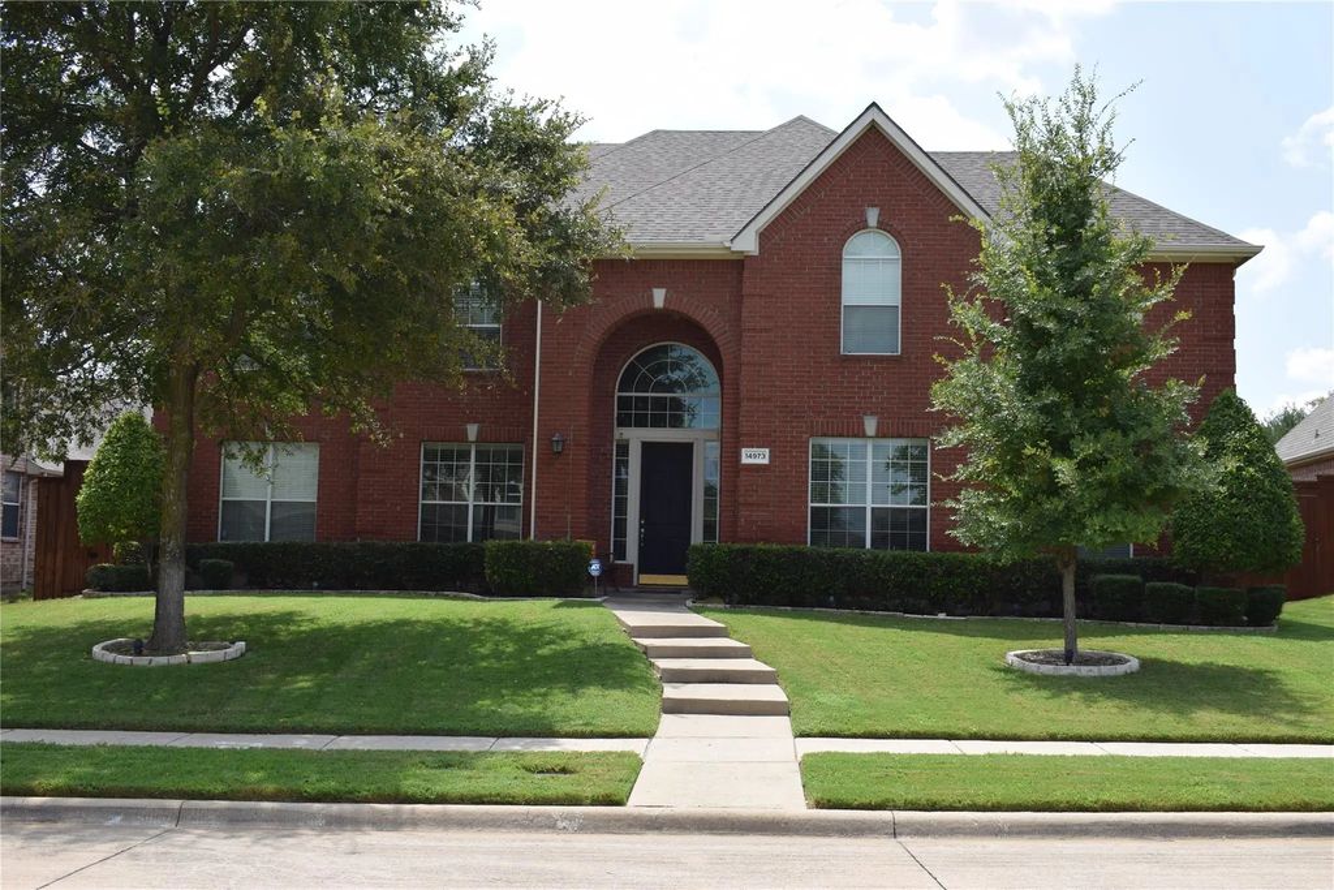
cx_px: 667
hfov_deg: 53.1
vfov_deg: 36.9
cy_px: 445
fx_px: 1334
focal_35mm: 36
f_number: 8
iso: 100
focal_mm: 24
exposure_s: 1/200
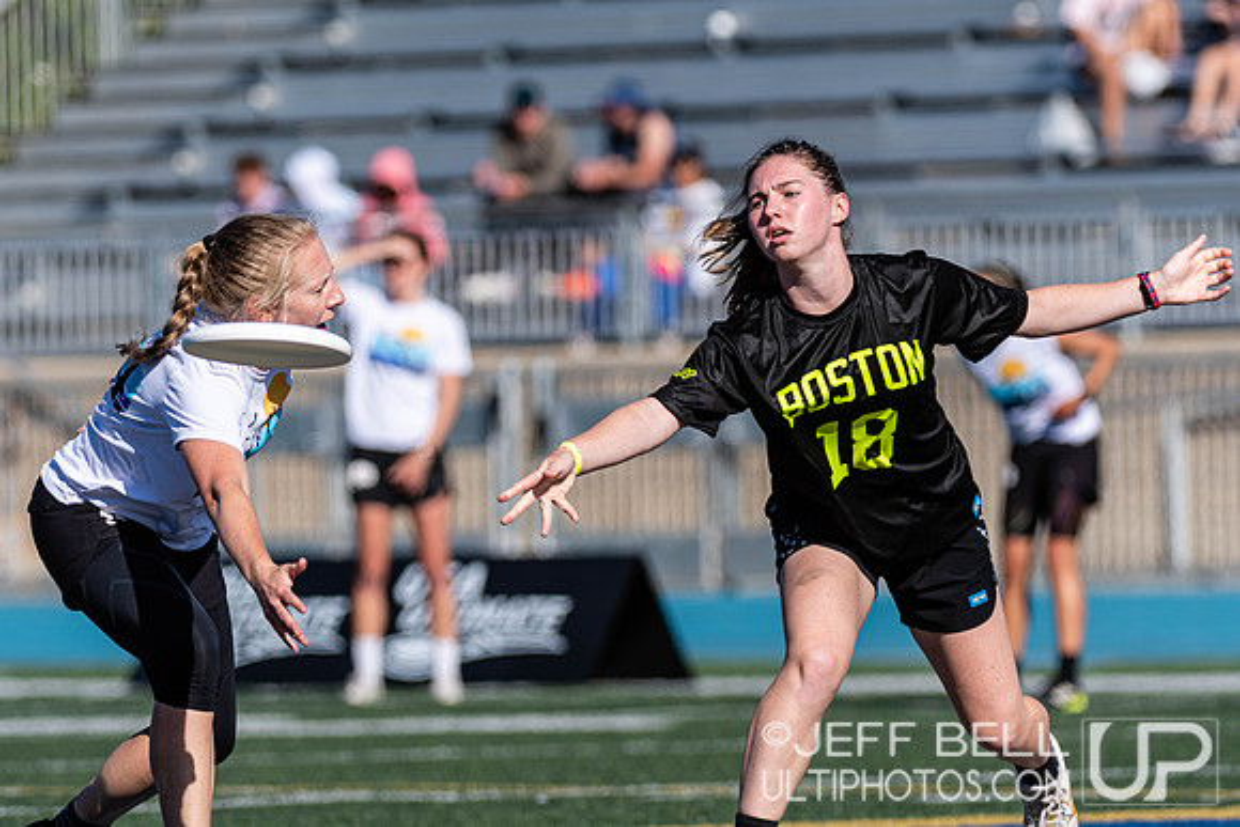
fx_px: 15487
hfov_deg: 4.6
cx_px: 620
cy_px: 350
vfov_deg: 3.1
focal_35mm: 450
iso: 100
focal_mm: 260
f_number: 4
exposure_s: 1/1250
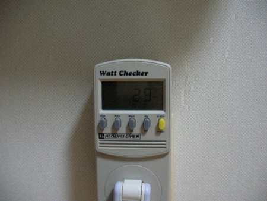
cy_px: 100
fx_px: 316
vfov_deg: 35.2
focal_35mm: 41
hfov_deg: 45.8
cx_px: 134
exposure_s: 1/12.1
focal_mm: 6.3
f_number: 3.5
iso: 400
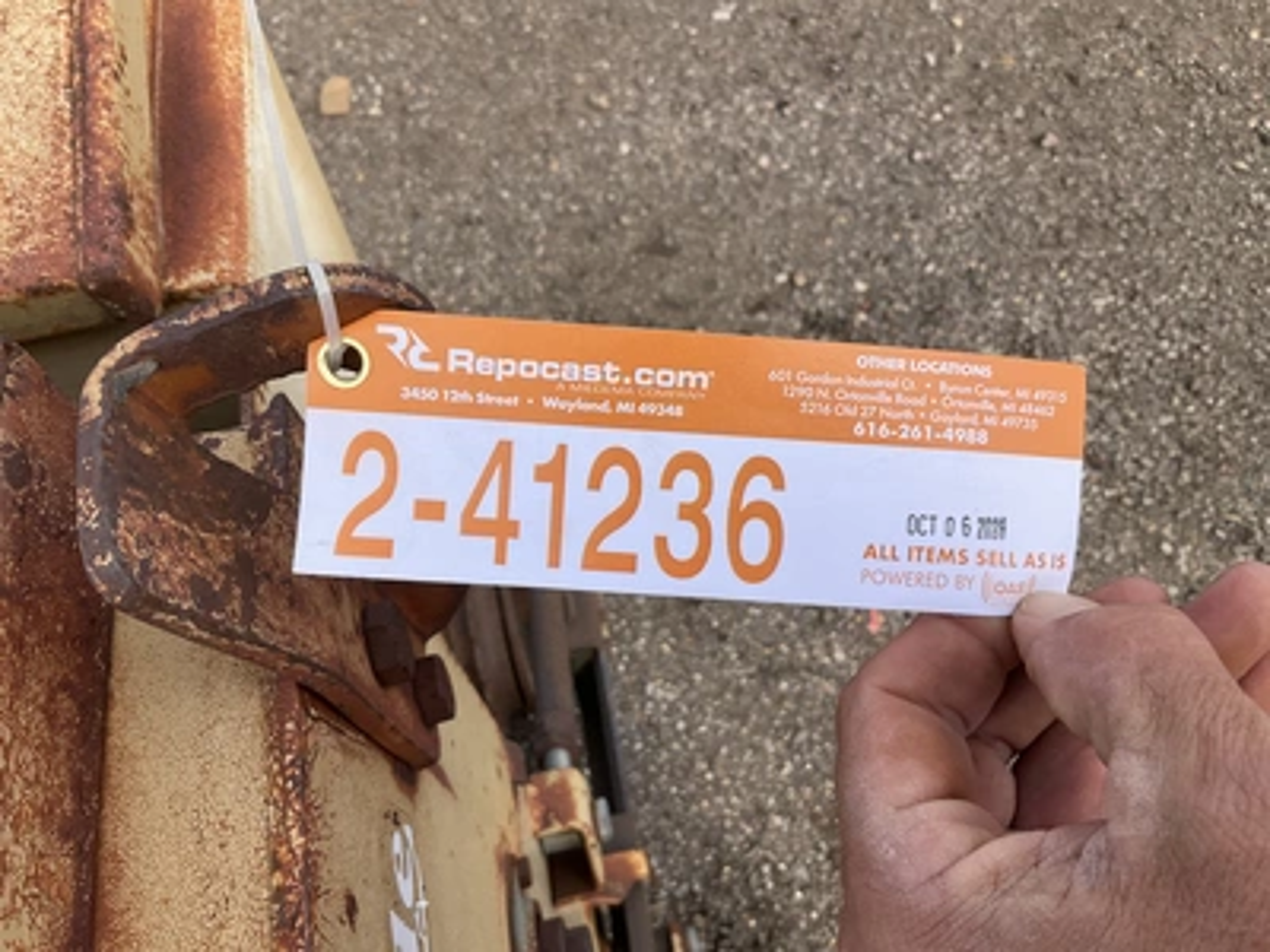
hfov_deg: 61.7
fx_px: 1064
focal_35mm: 29
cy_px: 476
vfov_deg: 48.2
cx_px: 635
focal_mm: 3
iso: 25
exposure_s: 1/1098
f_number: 1.8
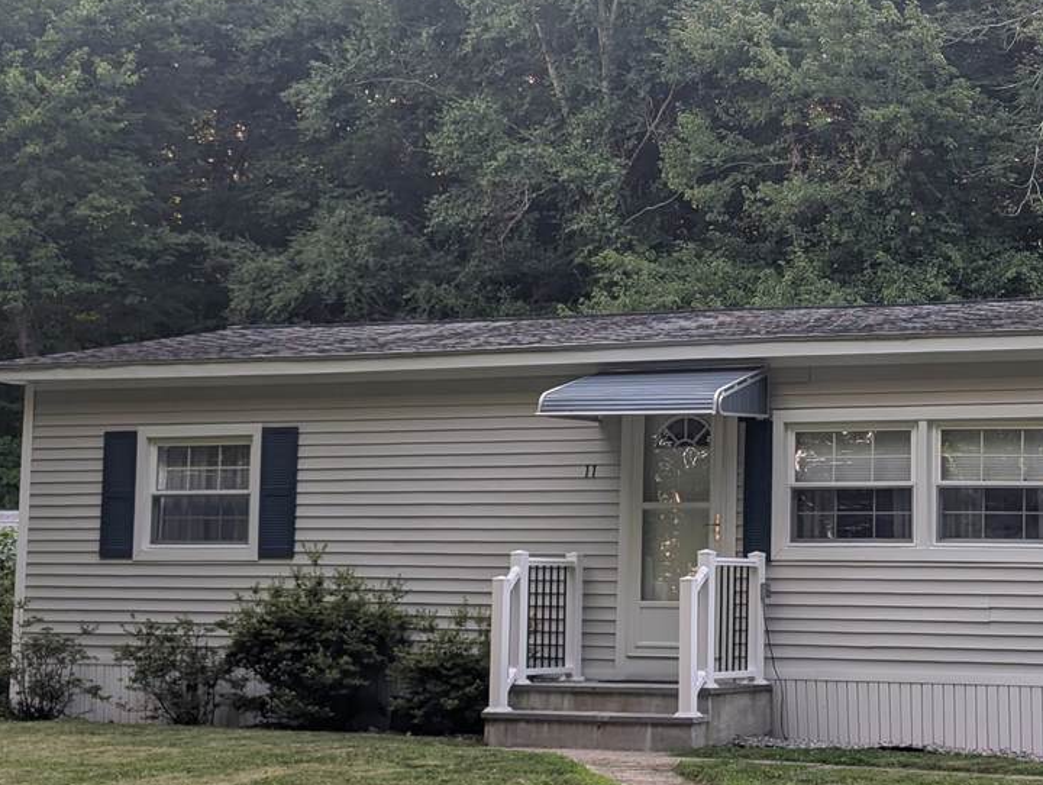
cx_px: 803
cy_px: 282
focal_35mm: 85
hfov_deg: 22.7
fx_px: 2565
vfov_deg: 17.4
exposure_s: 1/190
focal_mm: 6.81
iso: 41
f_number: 1.85
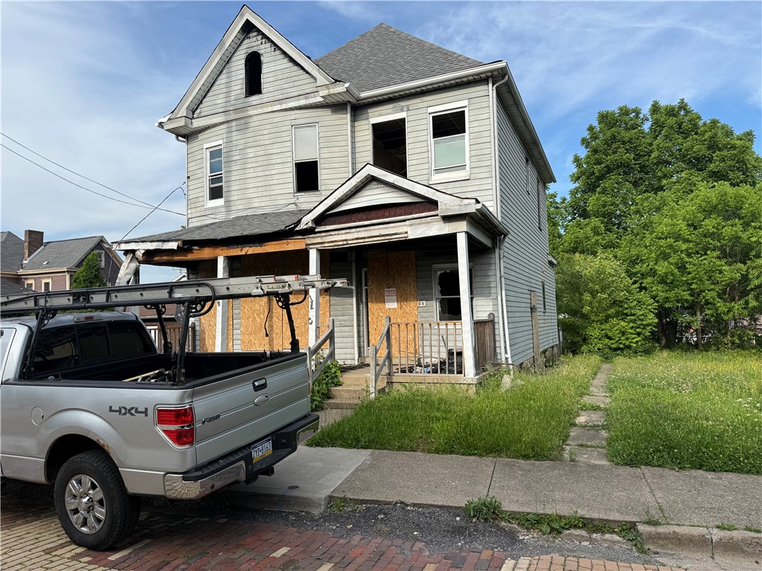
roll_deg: +1.6
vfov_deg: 56.8
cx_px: 381
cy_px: 286
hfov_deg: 71.6
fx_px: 528
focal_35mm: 24
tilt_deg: +4.2
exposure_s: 1/2907
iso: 80
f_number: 1.78
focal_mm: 6.76
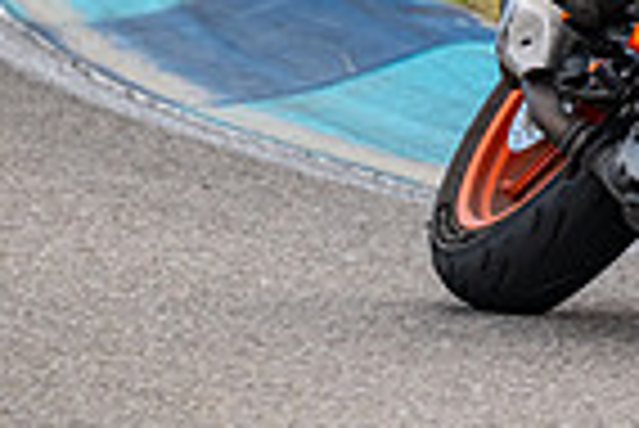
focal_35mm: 1672
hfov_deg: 1.2
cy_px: -151
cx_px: 1197
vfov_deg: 0.8
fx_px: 29708
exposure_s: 1/1250
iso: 720
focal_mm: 410
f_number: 6.3
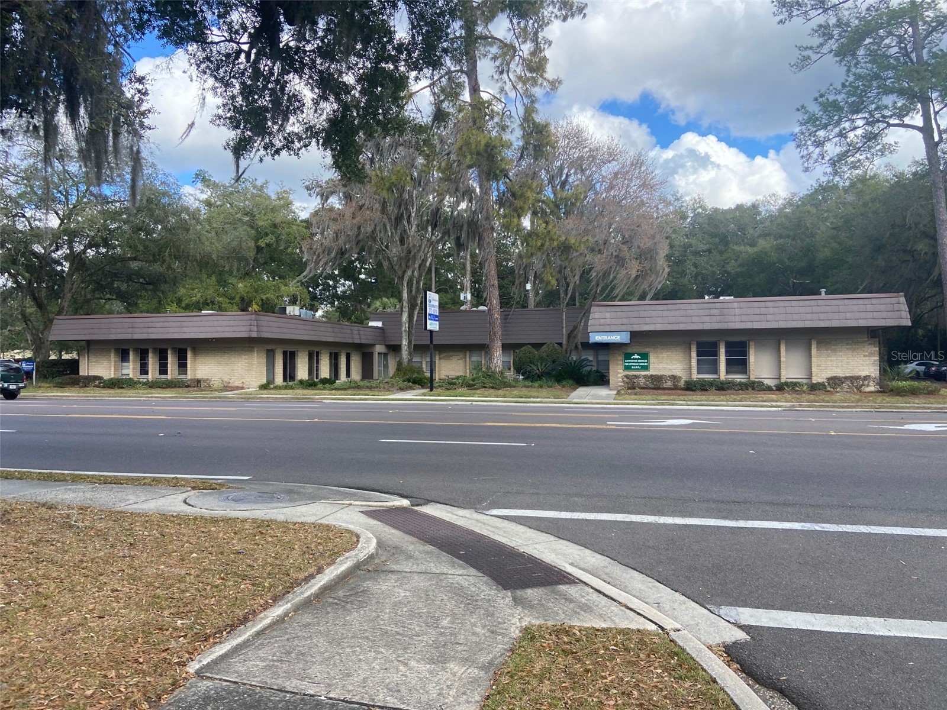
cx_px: 474
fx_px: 711
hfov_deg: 67.3
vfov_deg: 53.1
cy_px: 355
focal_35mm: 26
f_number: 1.8
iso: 32
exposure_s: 1/845
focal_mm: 4.25
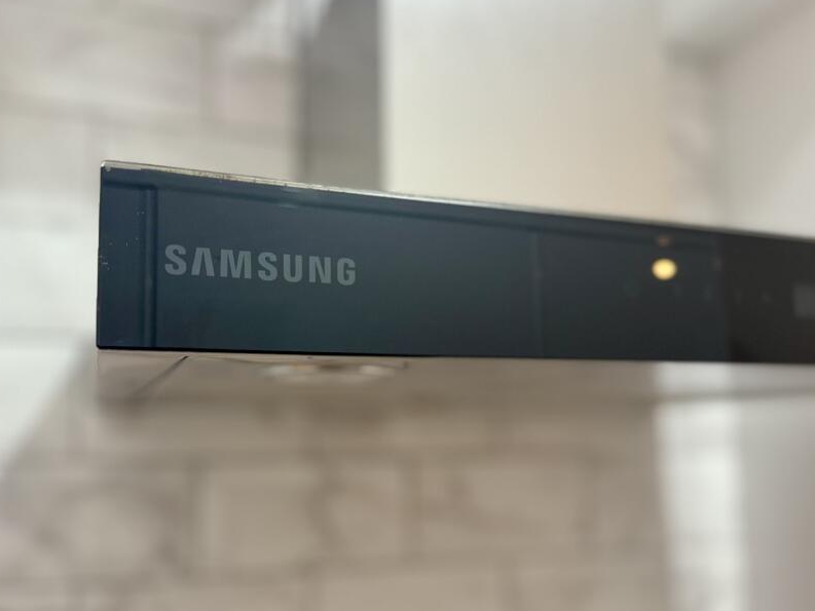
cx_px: 363
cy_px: 353
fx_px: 730
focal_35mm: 31
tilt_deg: +7.0
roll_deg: +1.1
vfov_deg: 45.3
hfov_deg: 58.2
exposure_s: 1/50
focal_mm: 6.76
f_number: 1.78
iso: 320
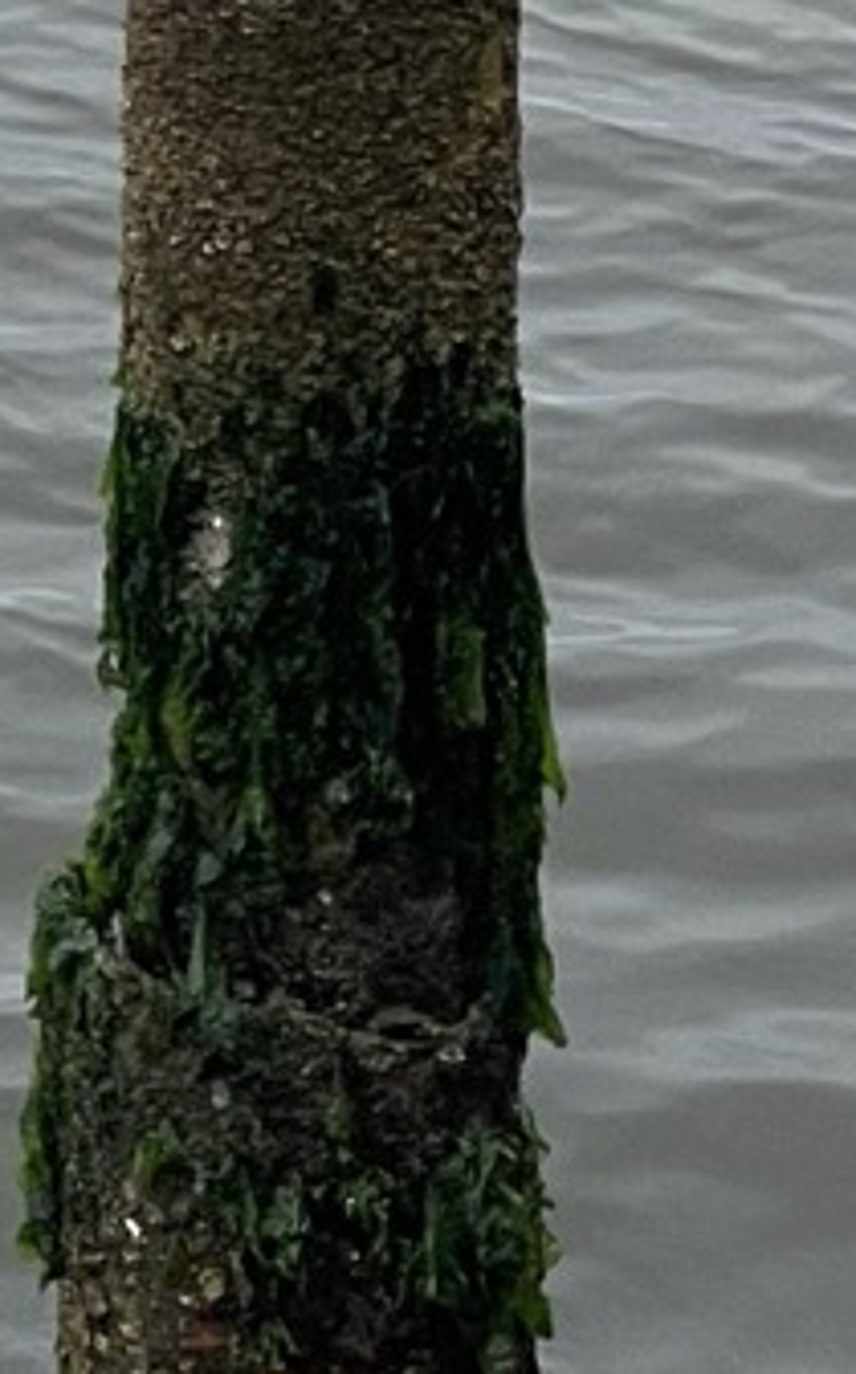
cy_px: -966
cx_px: -1675
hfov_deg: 4.8
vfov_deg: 7.8
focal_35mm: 262
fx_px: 9800
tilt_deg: -21.0
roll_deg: +3.3
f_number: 2
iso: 25
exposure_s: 1/372
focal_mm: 6
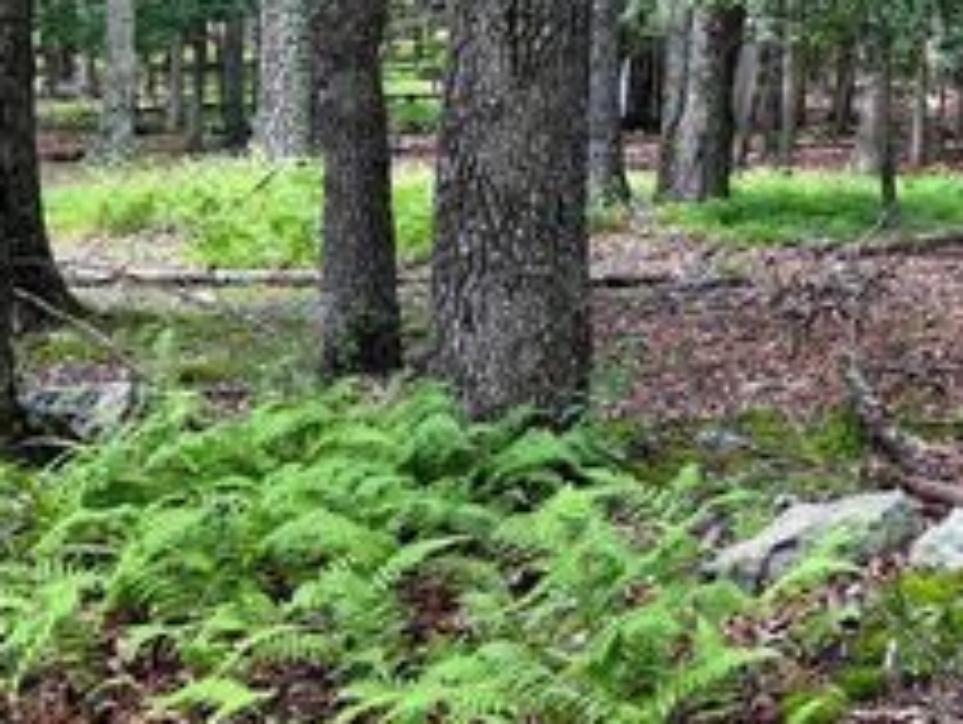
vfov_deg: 25.8
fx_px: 1560
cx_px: 873
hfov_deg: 32.5
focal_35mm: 56
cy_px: 169
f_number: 1.78
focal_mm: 6.76
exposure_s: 1/228
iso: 125
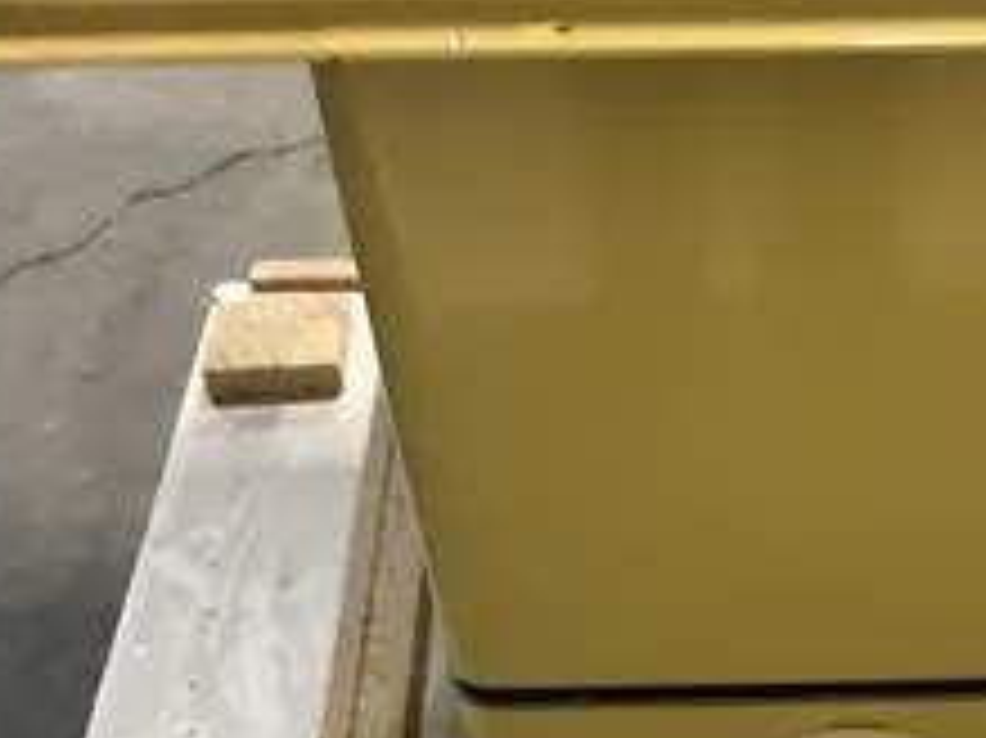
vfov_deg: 27.1
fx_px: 1509
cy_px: 558
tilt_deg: -46.7
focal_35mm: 53
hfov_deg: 35.2
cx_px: 765
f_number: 1.8
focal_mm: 3
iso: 400
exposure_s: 1/30
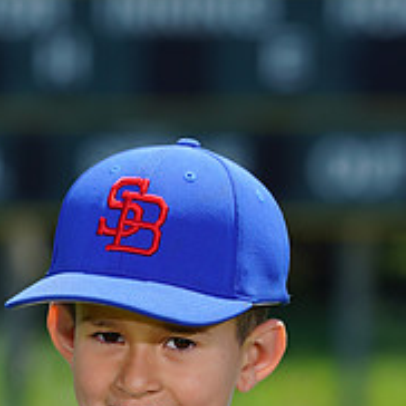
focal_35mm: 743
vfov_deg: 2.4
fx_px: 9859
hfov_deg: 2.4
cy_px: 529
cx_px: 79
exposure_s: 1/250
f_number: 8
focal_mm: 274
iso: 100
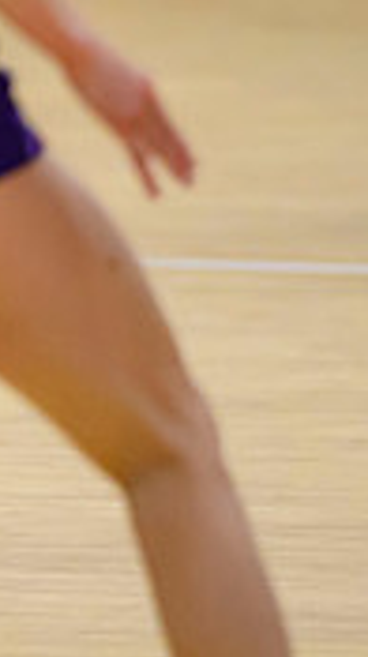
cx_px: -510
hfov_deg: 1.3
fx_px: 15613
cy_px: -271
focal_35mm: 897
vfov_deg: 2.4
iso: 4000
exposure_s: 1/1000
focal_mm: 200
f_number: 2.8
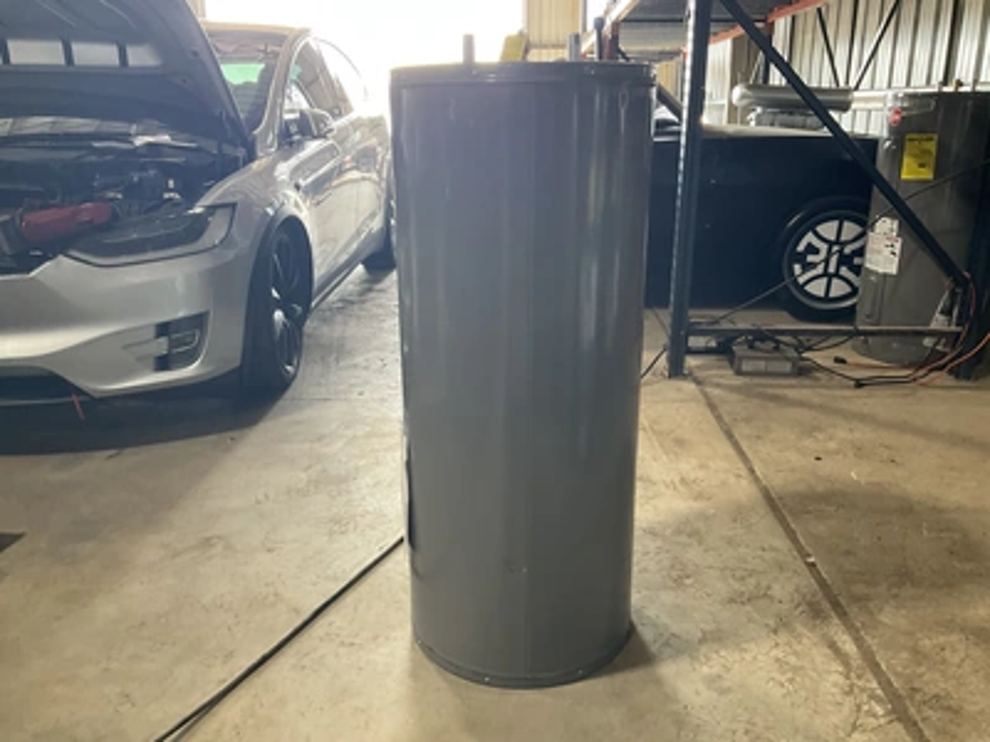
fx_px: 829
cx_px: 495
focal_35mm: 29
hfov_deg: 61.7
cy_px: 371
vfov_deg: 48.2
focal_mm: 3
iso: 100
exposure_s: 1/60
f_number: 1.8
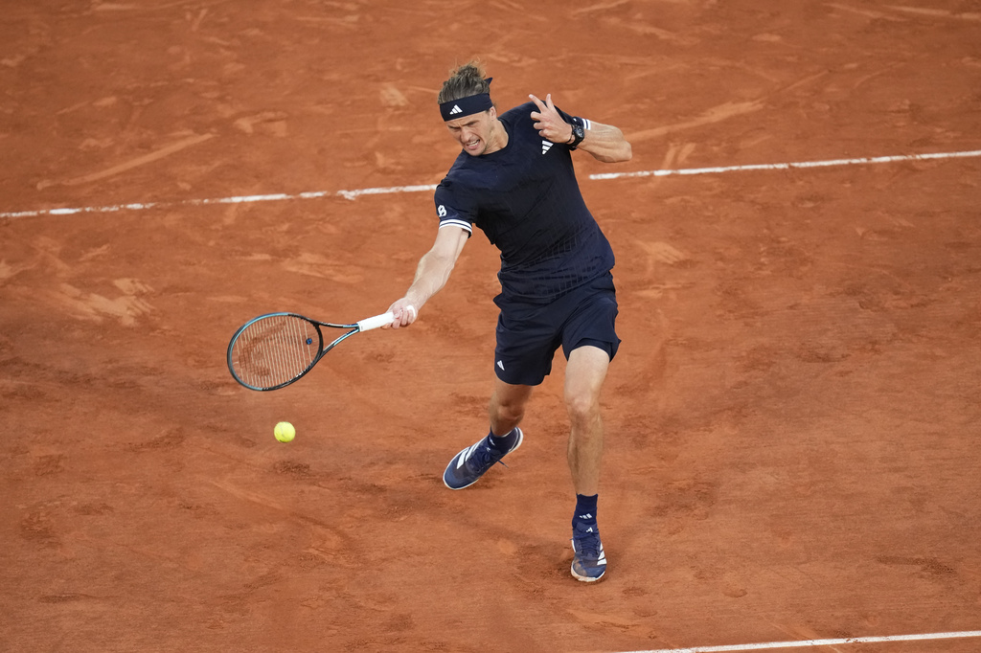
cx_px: 490
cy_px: 326
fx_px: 16344
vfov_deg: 2.3
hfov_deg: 3.4
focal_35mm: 600
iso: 3200
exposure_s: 1/2500
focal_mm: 400
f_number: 2.8
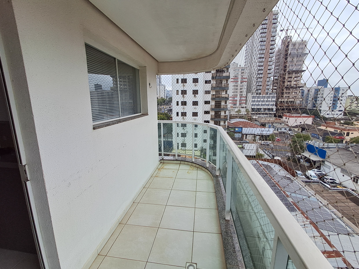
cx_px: 180
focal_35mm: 16
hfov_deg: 94.5
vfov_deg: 78.1
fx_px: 166
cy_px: 134
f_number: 2.2
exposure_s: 1/539
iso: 40
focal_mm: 1.64
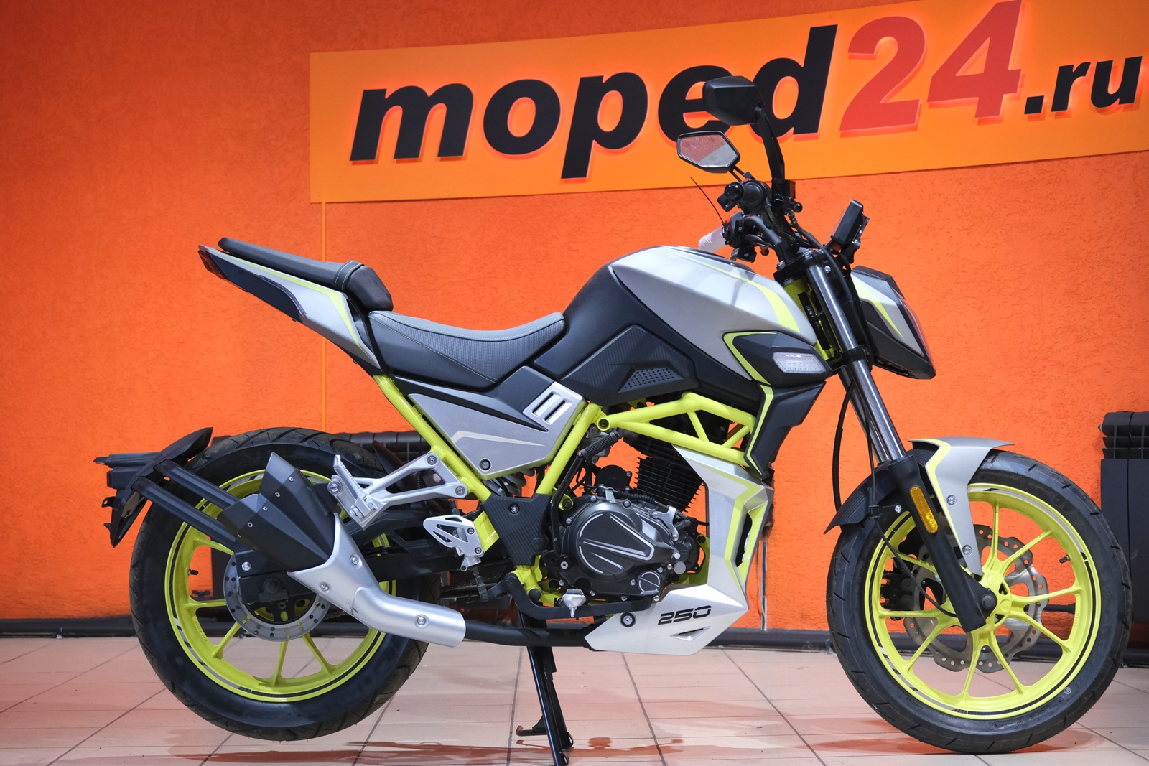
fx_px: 1883
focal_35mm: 59
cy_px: 383
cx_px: 574
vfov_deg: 23.0
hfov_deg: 33.9
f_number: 4
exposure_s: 1/100
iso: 1600
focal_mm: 39.3
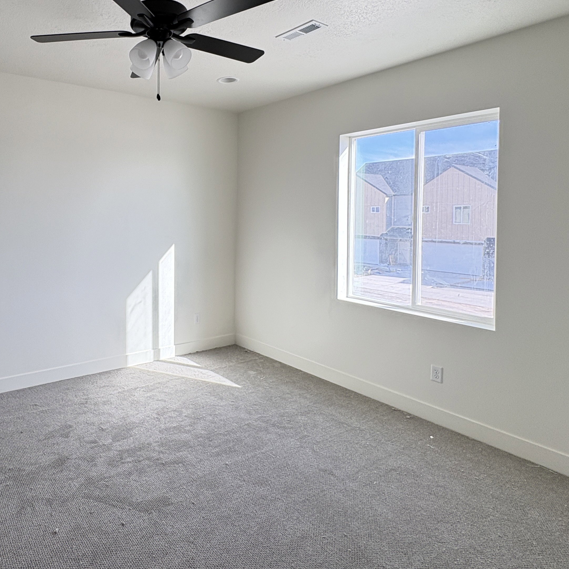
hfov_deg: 64.2
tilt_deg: -1.2
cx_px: 160
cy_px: 225
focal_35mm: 23
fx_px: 428
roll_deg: +0.0
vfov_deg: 66.5
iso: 64
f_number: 2.2
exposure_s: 1/148
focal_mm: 2.22
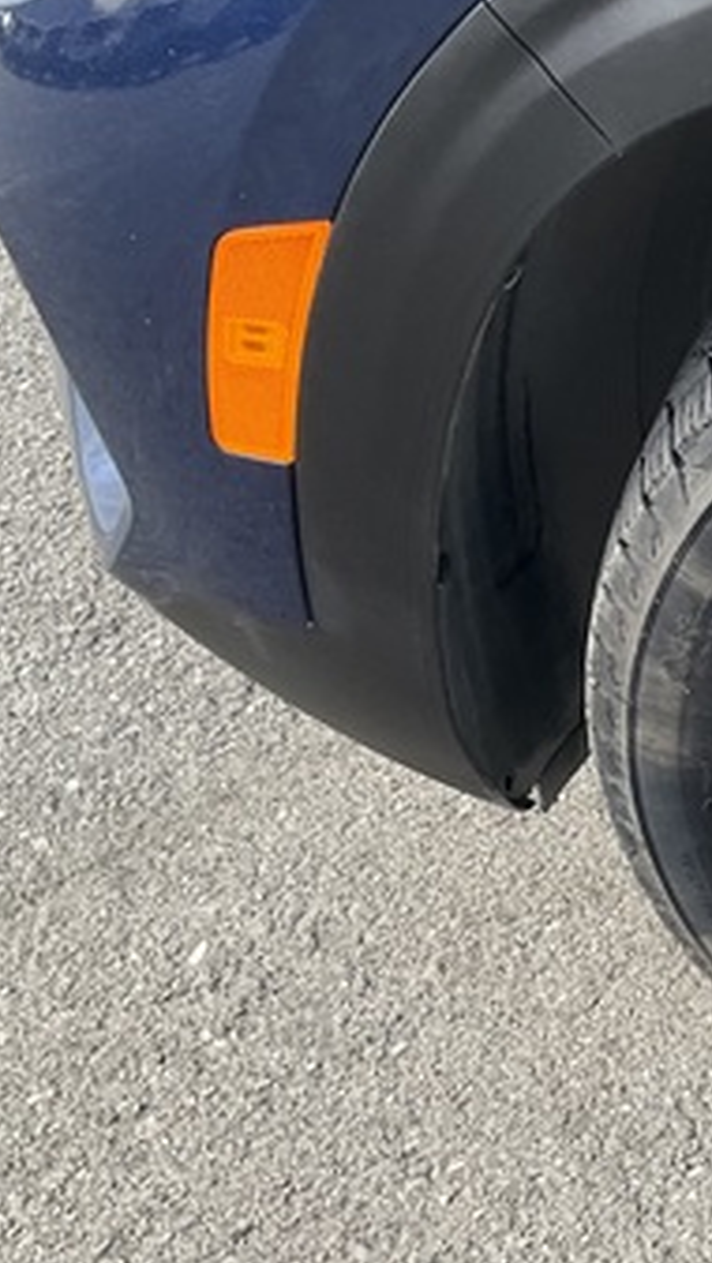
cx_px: 1079
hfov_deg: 17.9
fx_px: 2010
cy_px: 798
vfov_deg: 34.7
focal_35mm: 60
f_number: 1.8
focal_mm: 3
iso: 25
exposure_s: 1/599
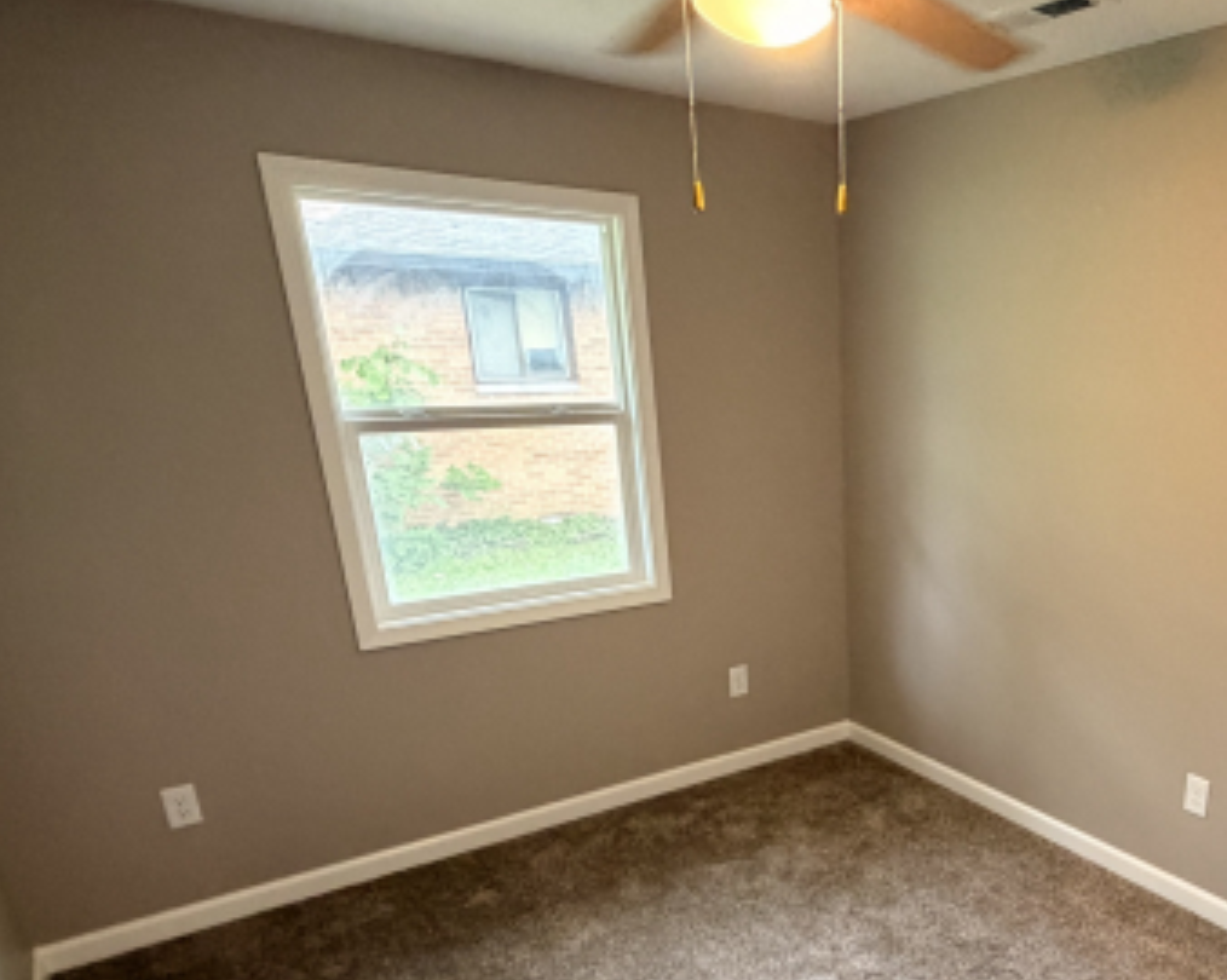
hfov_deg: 59.9
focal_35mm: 27
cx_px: 949
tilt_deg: -21.1
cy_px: 711
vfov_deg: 51.3
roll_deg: -0.5
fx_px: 980
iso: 400
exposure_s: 1/60
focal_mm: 2.22
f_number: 2.2
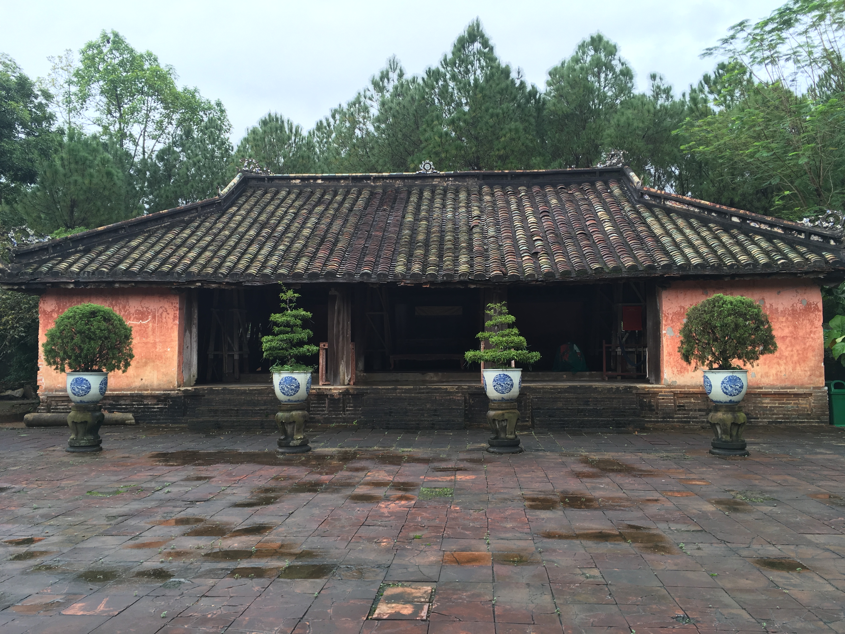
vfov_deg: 48.2
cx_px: 422
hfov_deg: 61.7
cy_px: 317
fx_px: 708
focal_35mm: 29
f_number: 2.2
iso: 25
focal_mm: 4.15
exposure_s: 1/126
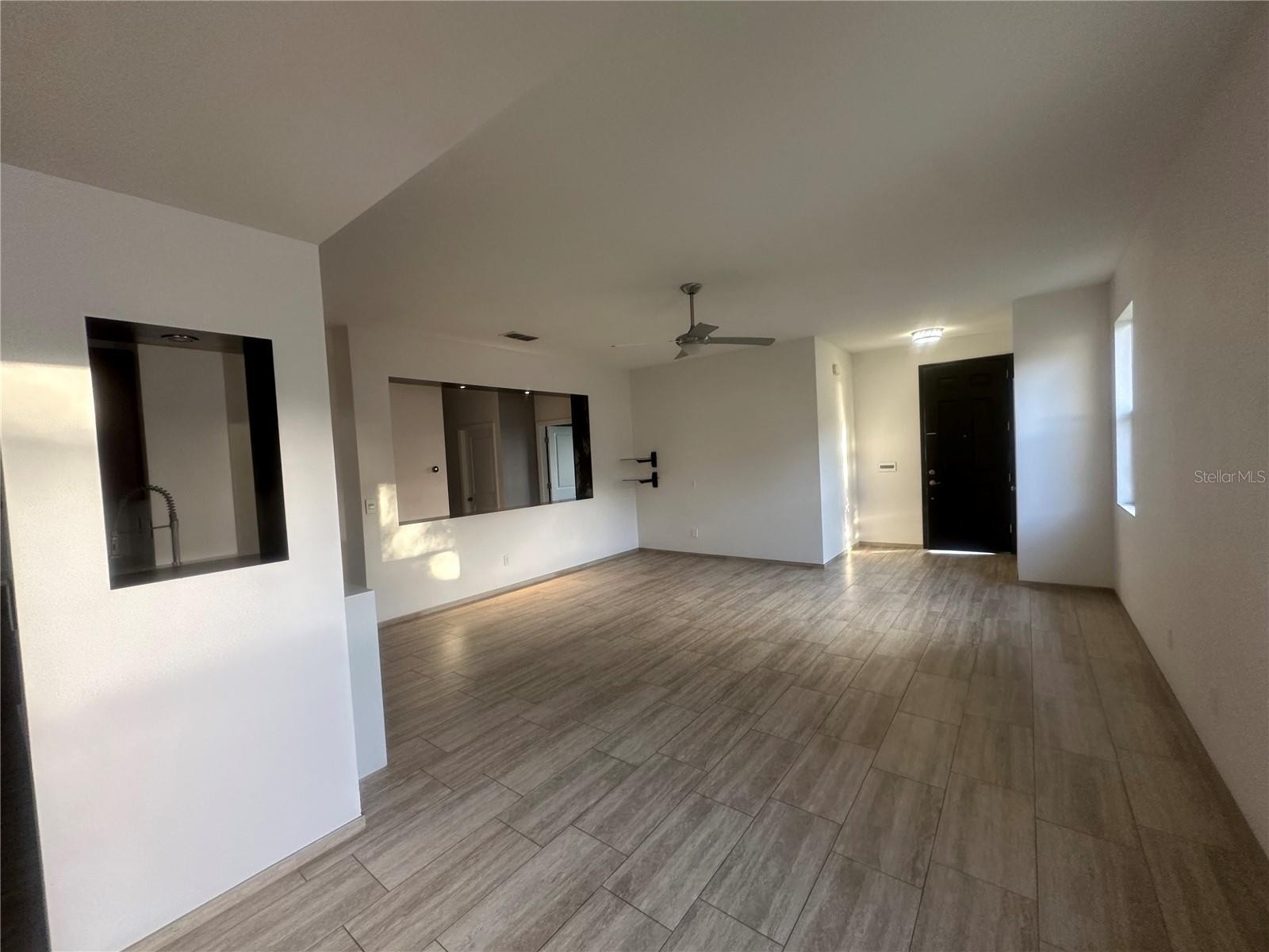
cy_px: 476
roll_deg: +2.5
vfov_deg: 85.7
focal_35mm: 14
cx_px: 634
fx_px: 513
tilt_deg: -1.5
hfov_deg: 102.1
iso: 250
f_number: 2.2
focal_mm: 2.22
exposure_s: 1/120
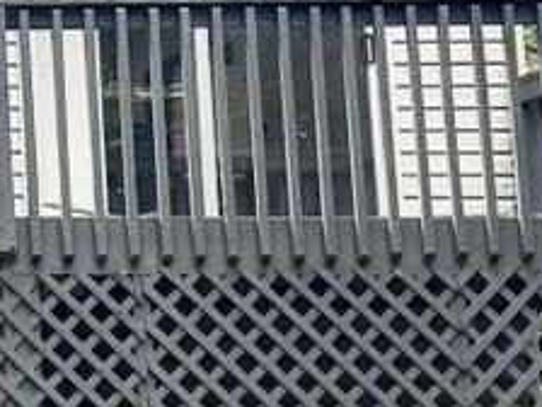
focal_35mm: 146
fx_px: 2286
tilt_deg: +10.0
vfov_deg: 10.1
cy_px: 22
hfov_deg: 11.7
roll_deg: -0.8
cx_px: -638
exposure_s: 1/898
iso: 100
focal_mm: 6.76
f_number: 1.78
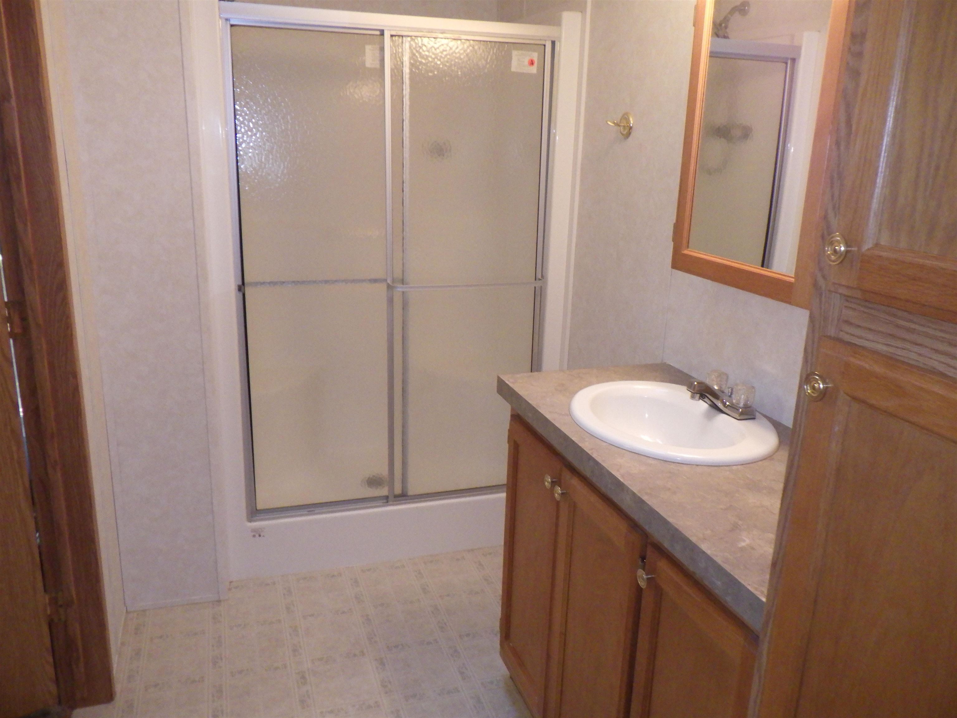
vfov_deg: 49.7
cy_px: 359
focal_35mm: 28
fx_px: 774
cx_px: 478
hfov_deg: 63.4
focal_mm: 5
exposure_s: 1/40
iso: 800
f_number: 3.5
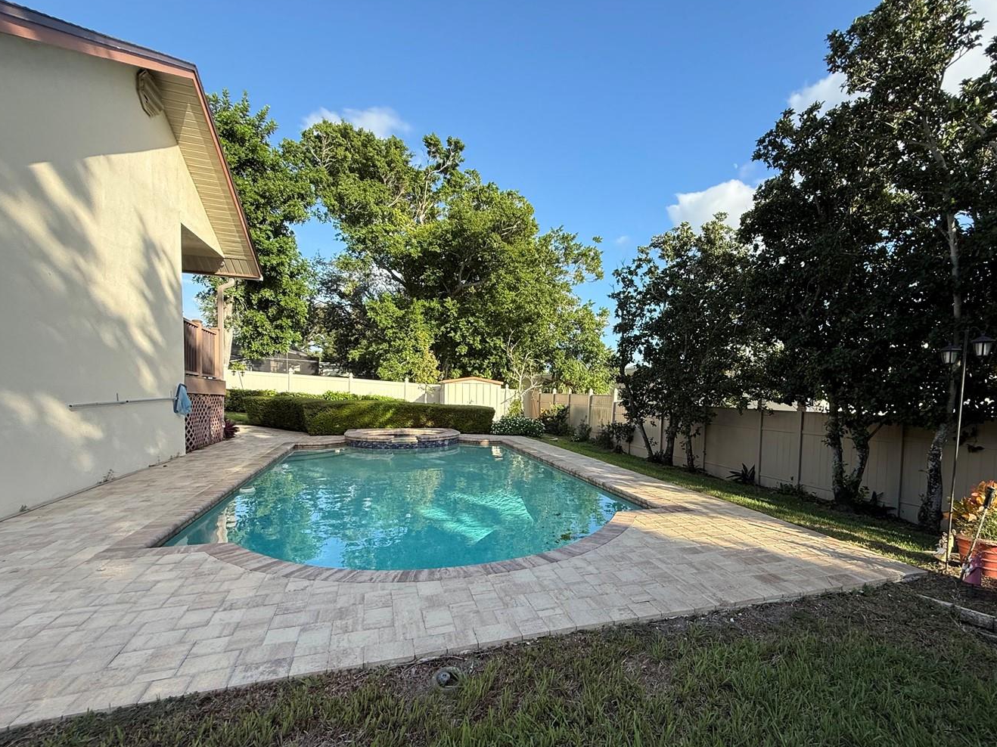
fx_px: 490
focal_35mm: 17
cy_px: 419
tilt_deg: -3.2
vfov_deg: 74.4
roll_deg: -0.3
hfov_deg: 90.6
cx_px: 561
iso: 64
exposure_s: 1/799
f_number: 2.2
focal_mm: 2.22
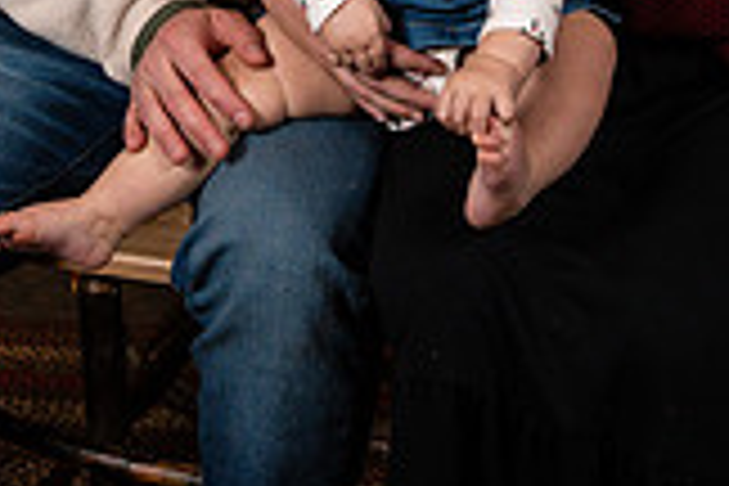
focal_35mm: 95
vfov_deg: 13.8
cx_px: 380
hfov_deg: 21.5
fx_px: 1924
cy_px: -178
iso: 320
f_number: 5.6
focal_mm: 24
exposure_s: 1/250
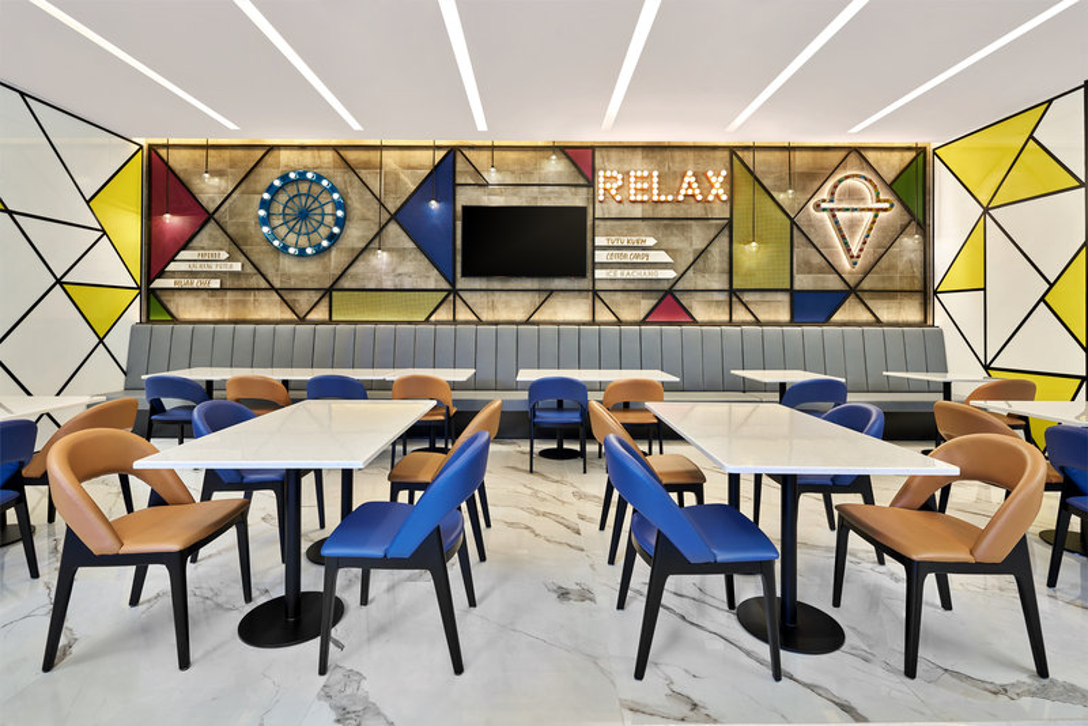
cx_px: 544
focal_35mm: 17
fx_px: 514
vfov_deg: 70.5
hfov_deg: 93.3
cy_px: 363
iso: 100
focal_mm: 17
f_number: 8
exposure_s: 1
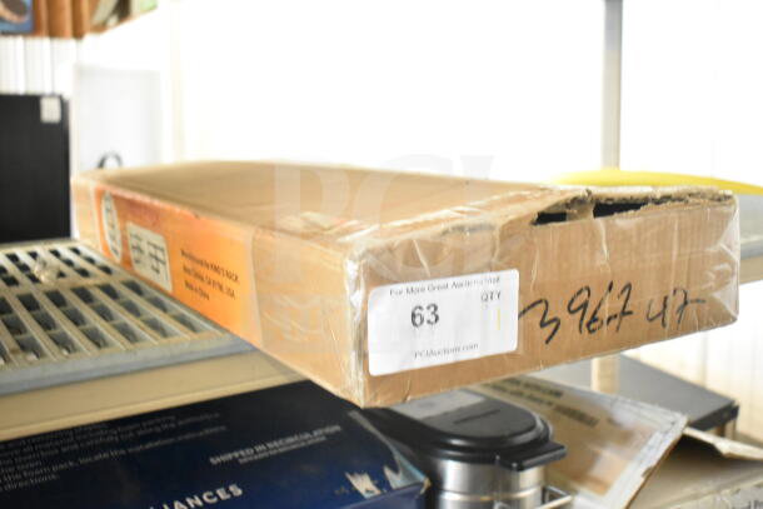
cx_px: 382
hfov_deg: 46.4
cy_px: 254
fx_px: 890
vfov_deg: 31.9
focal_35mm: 42
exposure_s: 1/50
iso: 5000
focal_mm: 28
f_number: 4.2
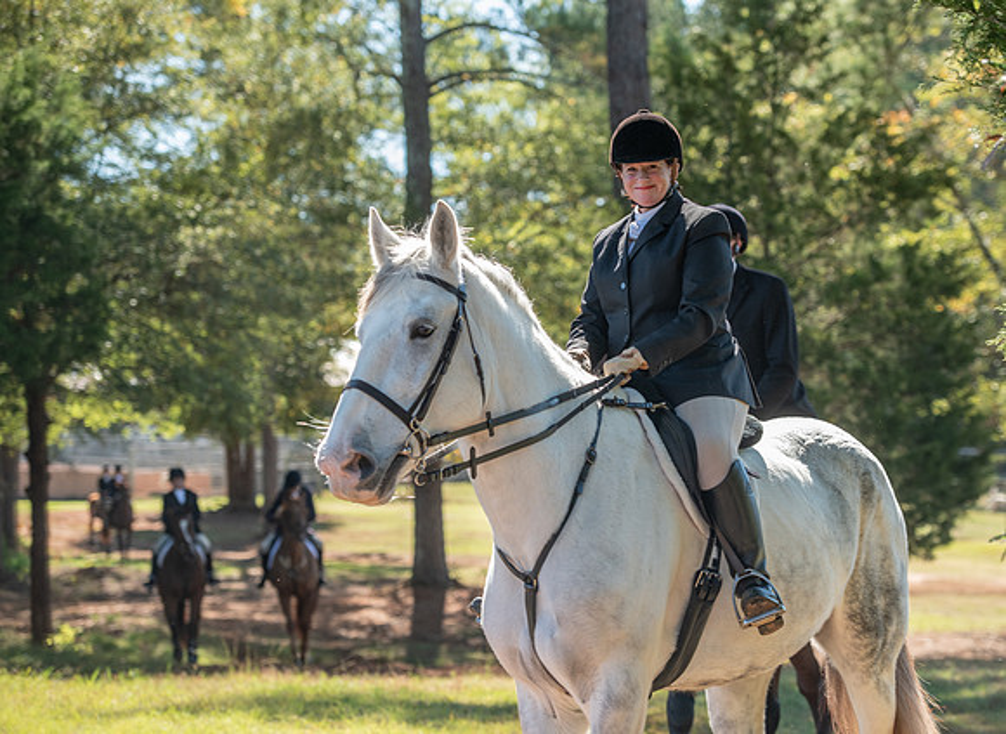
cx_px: 594
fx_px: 3237
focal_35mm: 112
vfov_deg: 12.9
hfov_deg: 17.7
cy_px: 397
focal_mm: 98
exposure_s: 1/320
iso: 280
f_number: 4
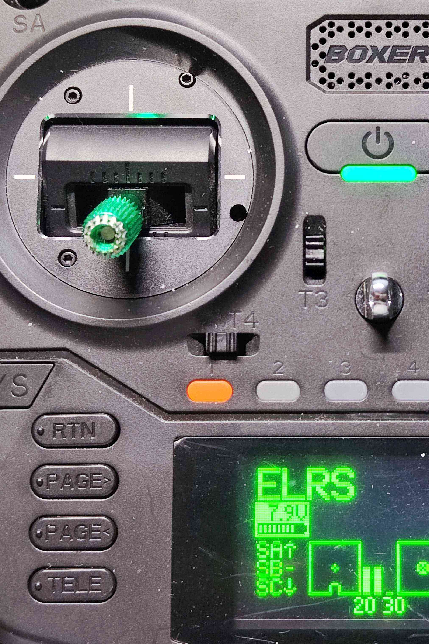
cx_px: 377
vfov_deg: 30.5
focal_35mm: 66
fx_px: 1180
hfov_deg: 20.2
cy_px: 321
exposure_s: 1/50
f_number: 1.88
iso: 200
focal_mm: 5.59
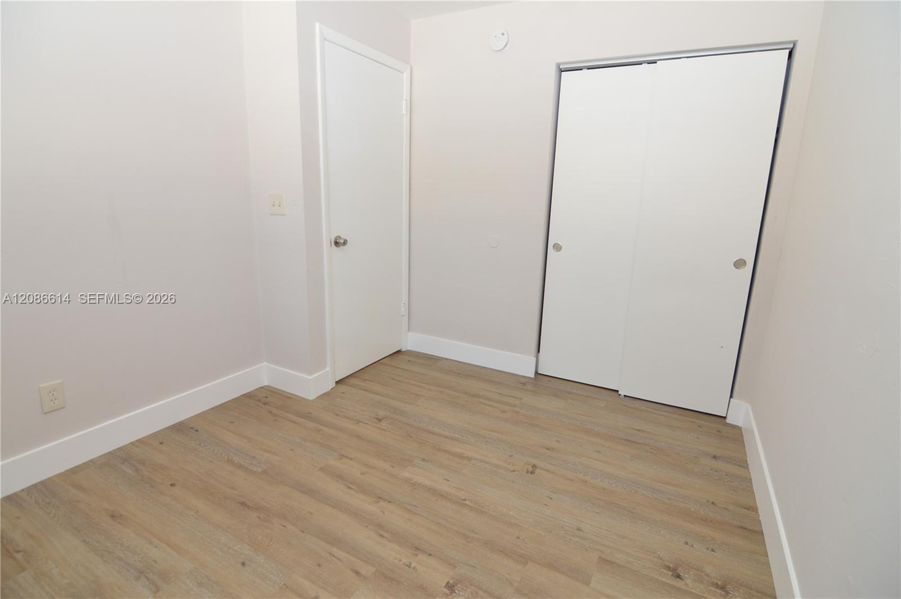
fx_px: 412
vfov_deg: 71.9
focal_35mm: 16
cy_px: 300
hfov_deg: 95.0
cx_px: 450
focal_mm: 11
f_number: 4
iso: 400
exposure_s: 1/60
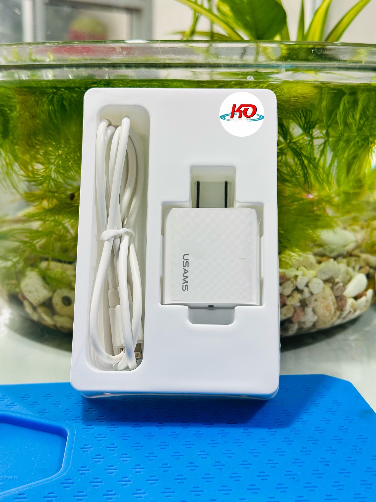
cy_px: 251
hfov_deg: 30.3
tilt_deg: -10.9
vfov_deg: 39.7
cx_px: 188
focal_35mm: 48
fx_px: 695
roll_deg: -1.3
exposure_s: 1/100
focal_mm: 6.86
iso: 80
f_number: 1.78
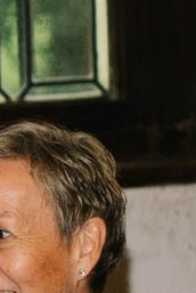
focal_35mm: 505
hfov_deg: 2.6
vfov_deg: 4.1
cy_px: 148
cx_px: -744
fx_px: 4113
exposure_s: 1/200
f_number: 1.4
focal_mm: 35
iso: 250
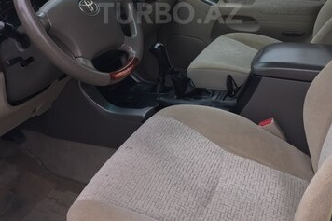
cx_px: 170
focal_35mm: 42
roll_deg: +1.5
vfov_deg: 30.2
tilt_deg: -13.3
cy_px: 13
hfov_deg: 46.4
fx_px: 387
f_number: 2.2
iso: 32
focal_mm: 4.15
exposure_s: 1/110
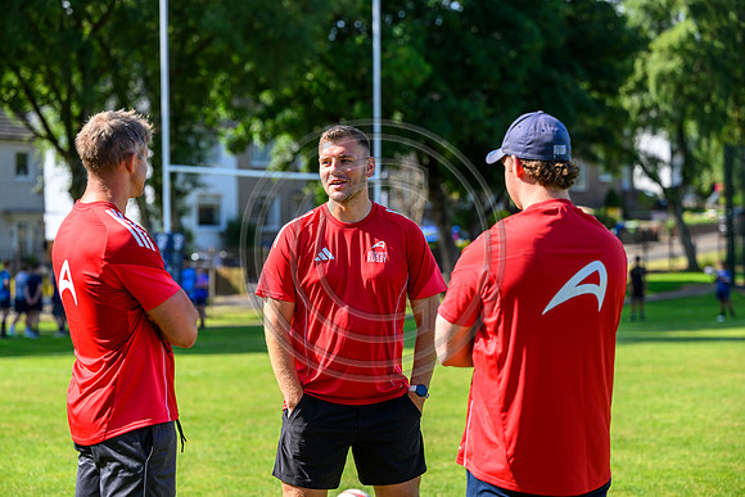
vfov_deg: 14.9
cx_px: 372
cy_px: 248
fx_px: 1904
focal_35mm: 92
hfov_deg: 22.1
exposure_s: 1/3200
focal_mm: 92
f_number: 3.5
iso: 500
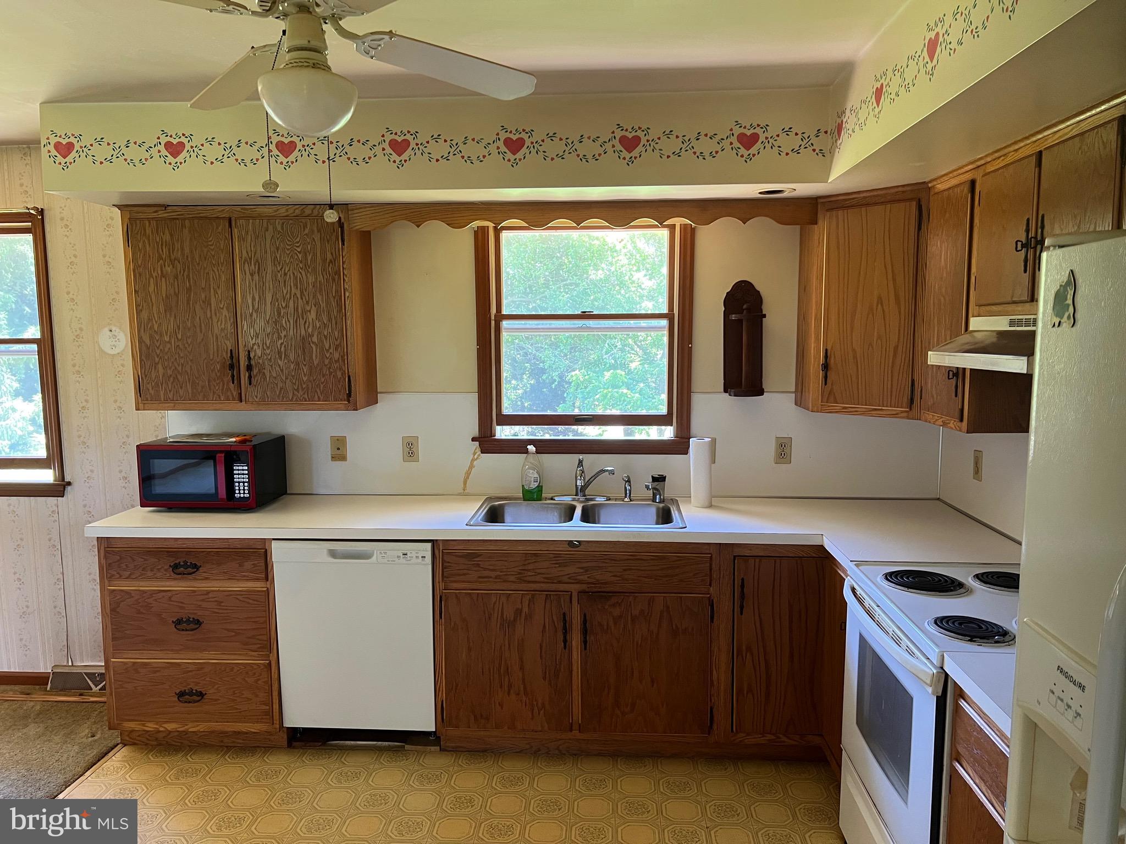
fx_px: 846
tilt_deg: -7.6
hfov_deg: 67.3
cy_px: 422
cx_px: 563
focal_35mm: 26
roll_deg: +0.7
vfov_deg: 53.1
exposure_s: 1/60
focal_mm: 5.7
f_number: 1.5
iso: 160
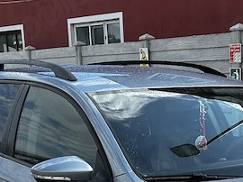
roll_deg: +1.0
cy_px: 217
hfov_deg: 21.6
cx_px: 214
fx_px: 624
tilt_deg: -13.5
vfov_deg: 15.9
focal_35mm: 89
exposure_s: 1/2110
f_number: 1.78
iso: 80
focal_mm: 6.86
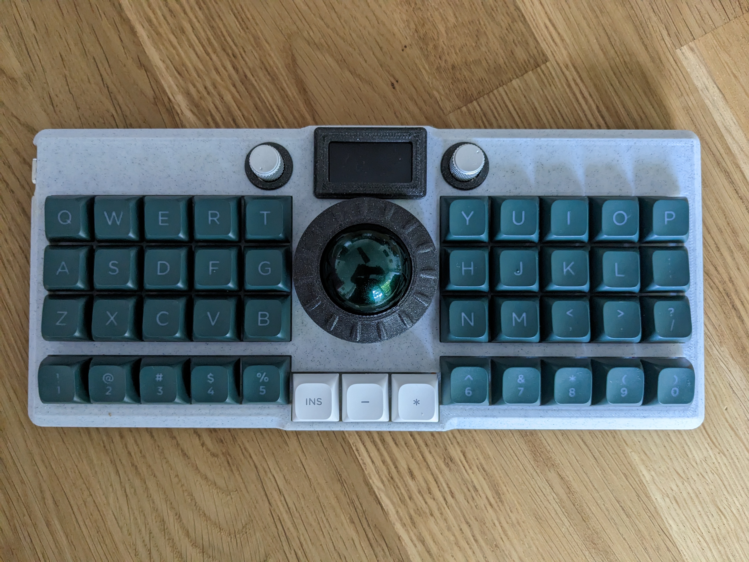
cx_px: 374
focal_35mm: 27
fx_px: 584
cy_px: 281
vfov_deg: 51.4
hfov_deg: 65.3
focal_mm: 4.38
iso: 383
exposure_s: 1/50
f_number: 1.73
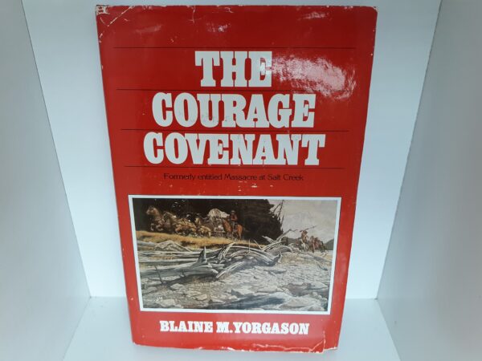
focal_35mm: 28
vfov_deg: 49.7
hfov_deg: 63.4
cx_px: 241
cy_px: 180
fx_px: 390
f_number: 1.7
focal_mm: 3.7
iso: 80
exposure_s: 1/50
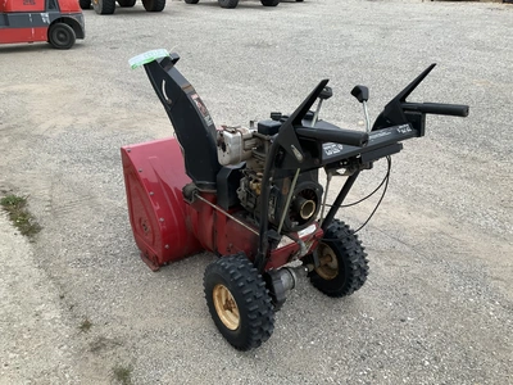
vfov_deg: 48.2
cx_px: 256
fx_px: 430
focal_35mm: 29
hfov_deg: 61.7
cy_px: 192
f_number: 1.8
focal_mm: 3
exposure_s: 1/122
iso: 64
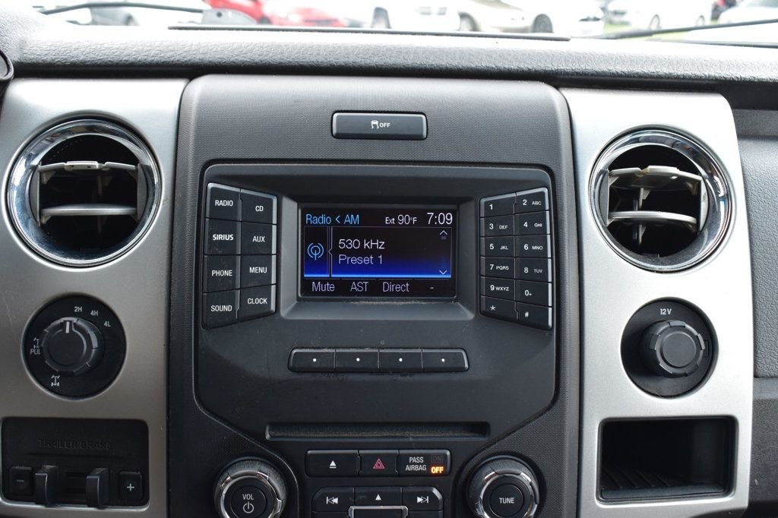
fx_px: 843
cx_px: 389
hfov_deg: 49.6
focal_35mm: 39
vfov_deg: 34.2
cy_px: 259
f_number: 8
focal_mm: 26
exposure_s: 1/60
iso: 400
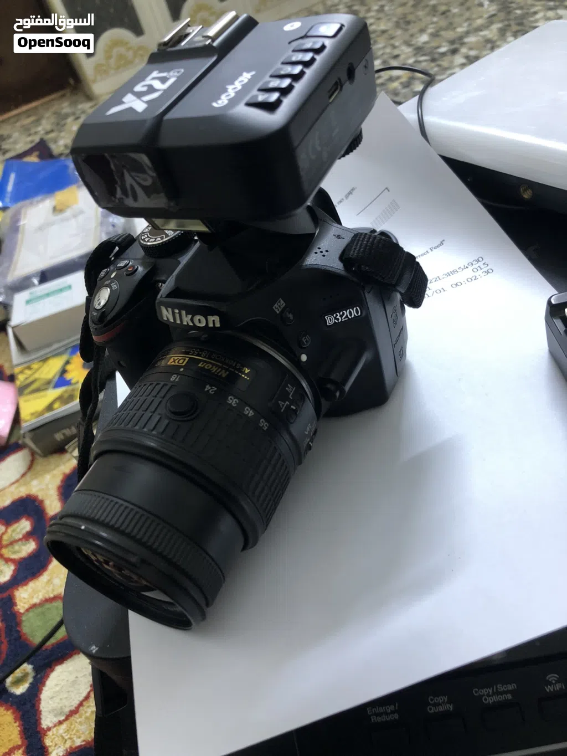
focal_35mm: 28
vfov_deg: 63.4
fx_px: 611
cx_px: 284
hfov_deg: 49.8
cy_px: 378
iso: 64
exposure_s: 1/15
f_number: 1.8
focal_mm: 4
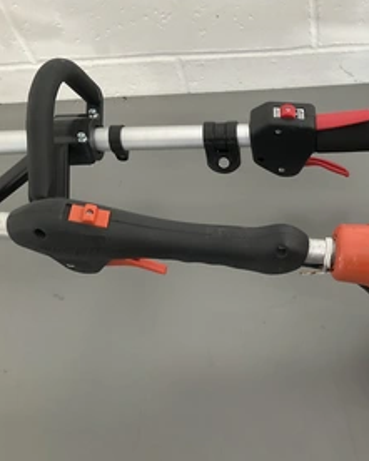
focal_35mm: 41
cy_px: 230
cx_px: 319
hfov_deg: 34.8
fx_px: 559
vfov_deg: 44.8
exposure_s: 1/60
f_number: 1.8
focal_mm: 3
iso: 200
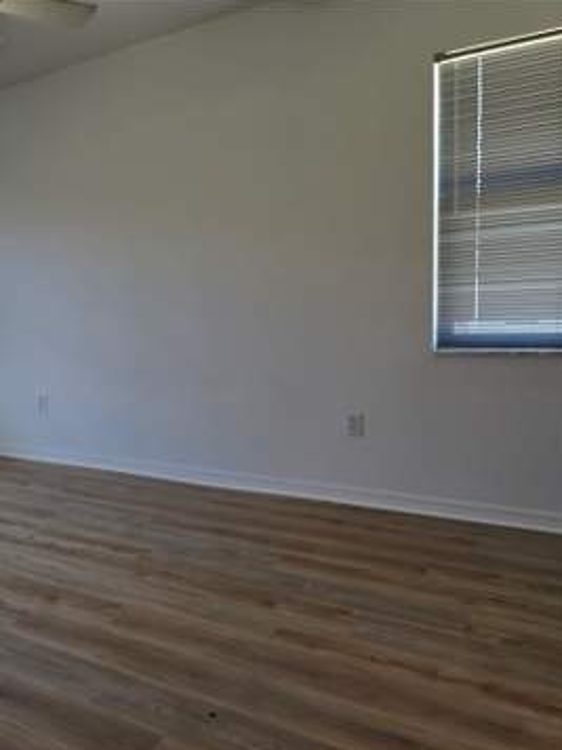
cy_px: 377
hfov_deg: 42.1
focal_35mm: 31
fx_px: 671
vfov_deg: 58.4
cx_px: 67
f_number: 1.7
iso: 64
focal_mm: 6.3
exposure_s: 1/120
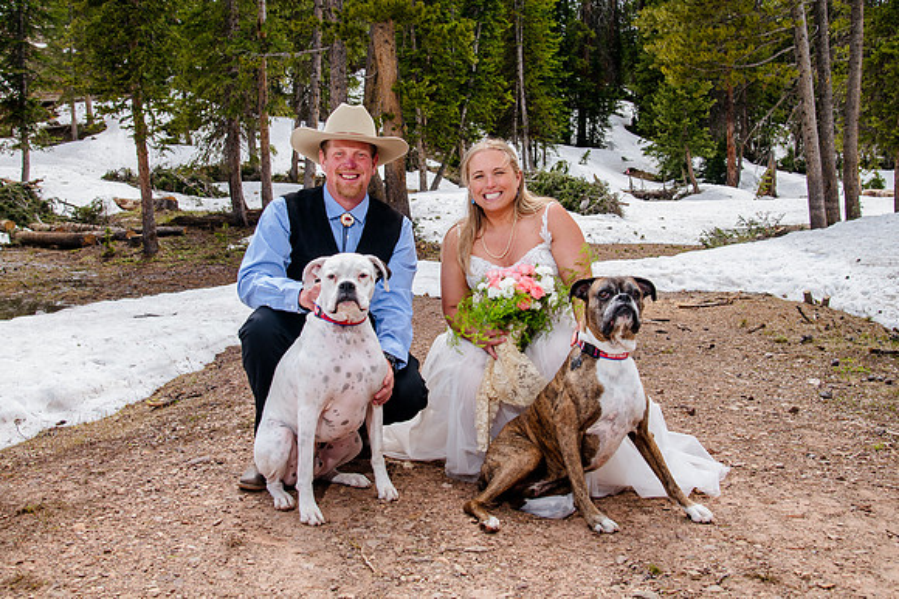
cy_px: 254
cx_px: 447
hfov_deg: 49.7
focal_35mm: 39
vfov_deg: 34.2
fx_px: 970
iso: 400
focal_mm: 31
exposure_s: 1/200
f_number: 6.3
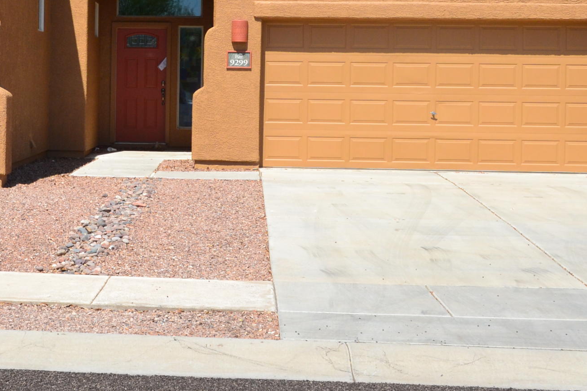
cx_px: 113
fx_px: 1239
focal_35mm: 76
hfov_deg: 26.1
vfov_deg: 17.8
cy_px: 88
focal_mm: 22
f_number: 11
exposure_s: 1/500
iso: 400
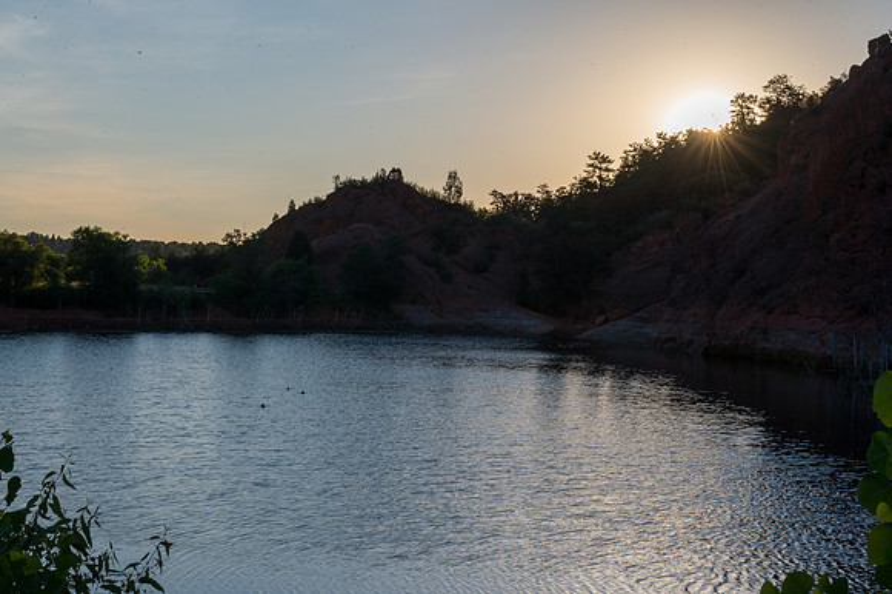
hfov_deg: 28.9
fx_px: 1733
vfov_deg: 19.4
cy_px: 297
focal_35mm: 70
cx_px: 446
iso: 400
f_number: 22
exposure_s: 1/160
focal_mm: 70
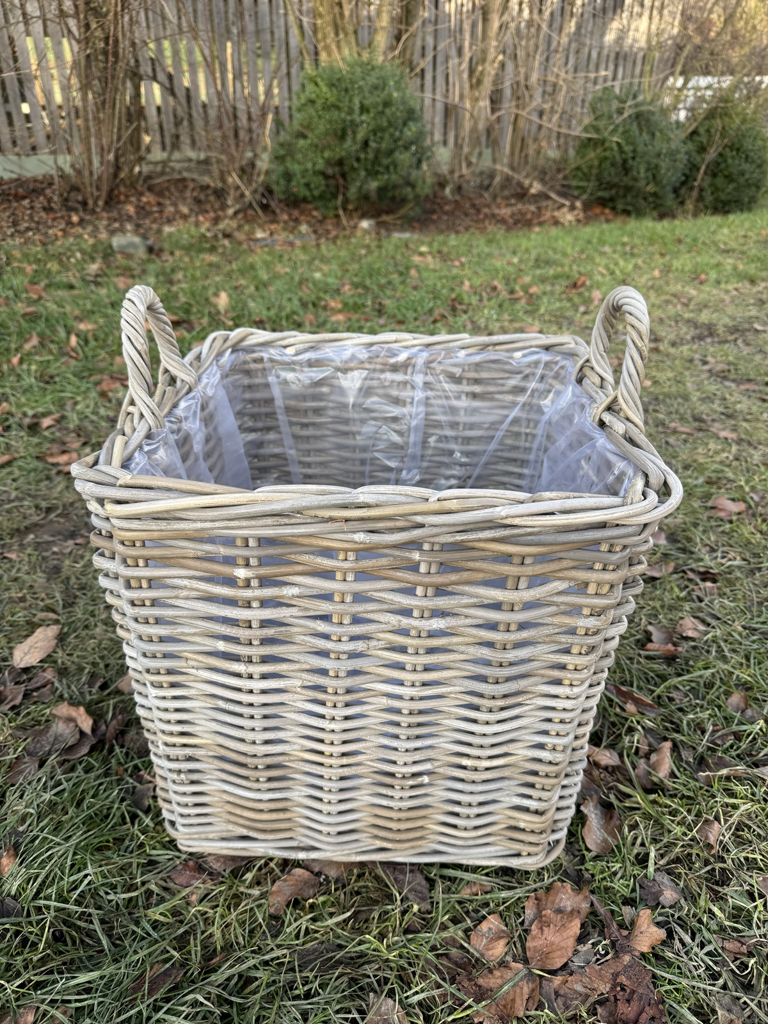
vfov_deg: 71.6
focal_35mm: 24
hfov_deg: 56.8
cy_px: 512
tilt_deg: -30.7
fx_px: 710
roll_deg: -1.1
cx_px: 384
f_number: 1.78
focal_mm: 6.76
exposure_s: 1/428
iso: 80
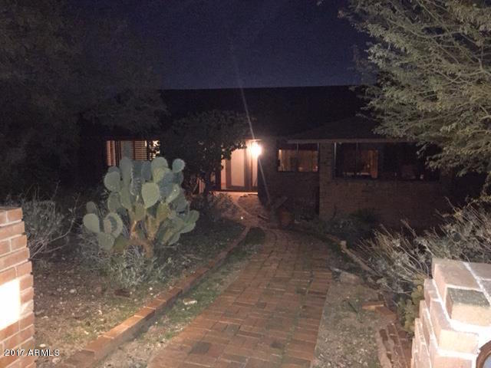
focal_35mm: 29
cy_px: 184
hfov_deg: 61.7
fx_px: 411
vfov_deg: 48.2
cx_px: 246
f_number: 2.2
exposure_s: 1/16
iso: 2000
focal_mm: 4.15
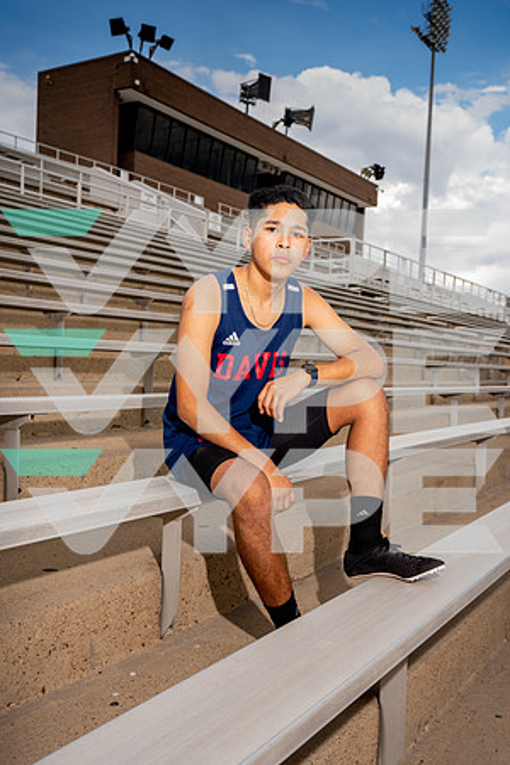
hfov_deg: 36.9
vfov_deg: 53.1
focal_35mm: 36
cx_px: 255
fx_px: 765
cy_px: 382
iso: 80
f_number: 6.3
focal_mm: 36
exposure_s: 1/250
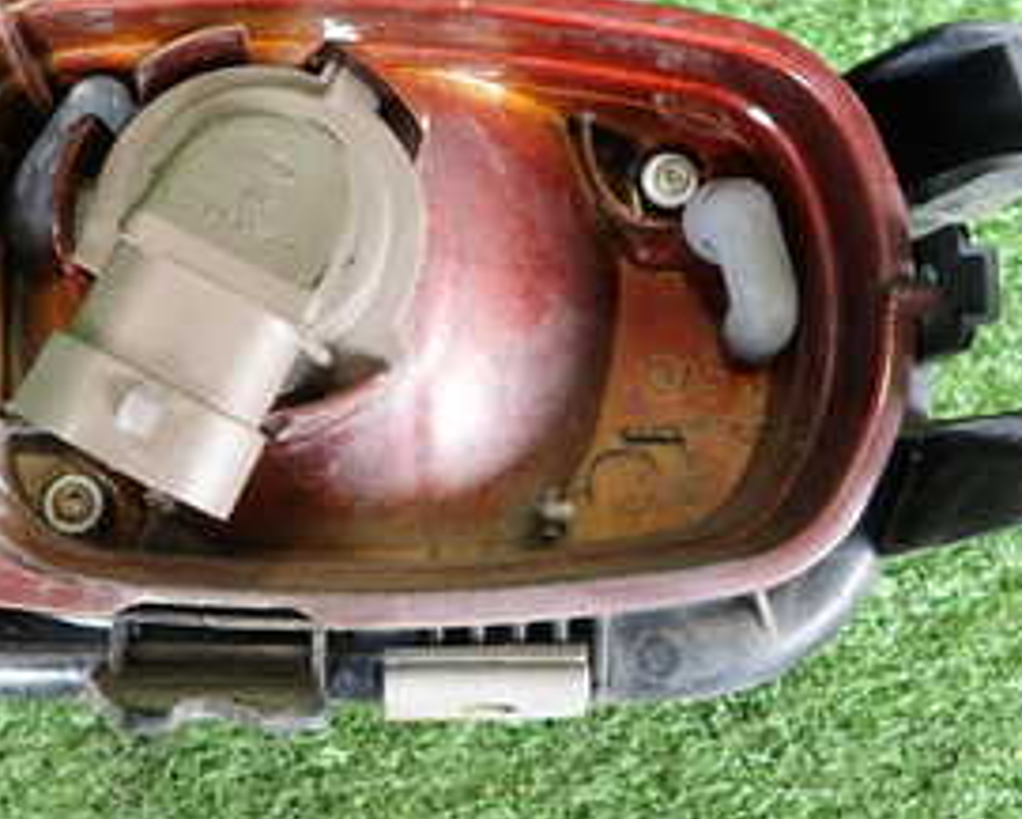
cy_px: 238
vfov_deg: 27.8
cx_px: 400
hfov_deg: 34.6
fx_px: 1634
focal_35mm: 54
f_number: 2
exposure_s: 1/40
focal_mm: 4.5
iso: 200
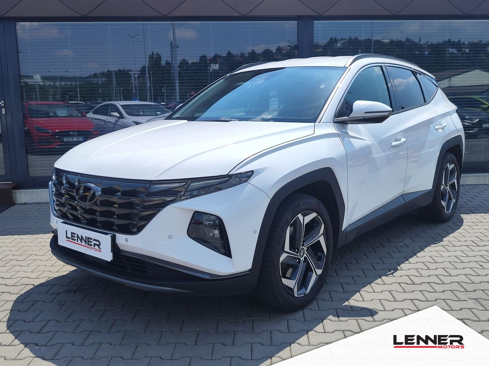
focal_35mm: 23
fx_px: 325
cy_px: 183
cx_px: 244
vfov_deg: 58.9
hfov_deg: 73.9
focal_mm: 7.01
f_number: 1.69
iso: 50
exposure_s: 1/1122
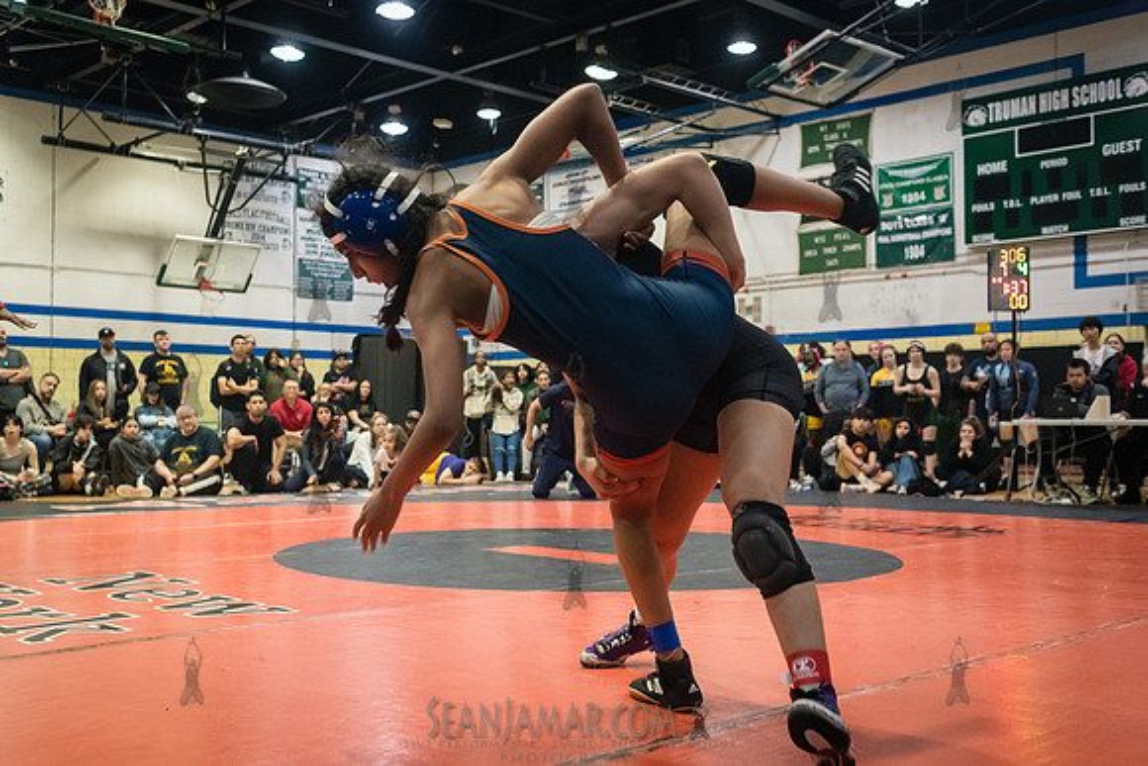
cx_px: 540
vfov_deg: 34.5
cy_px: 381
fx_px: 1233
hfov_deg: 49.9
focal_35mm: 39
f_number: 3.5
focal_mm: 35
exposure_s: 1/400
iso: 6400
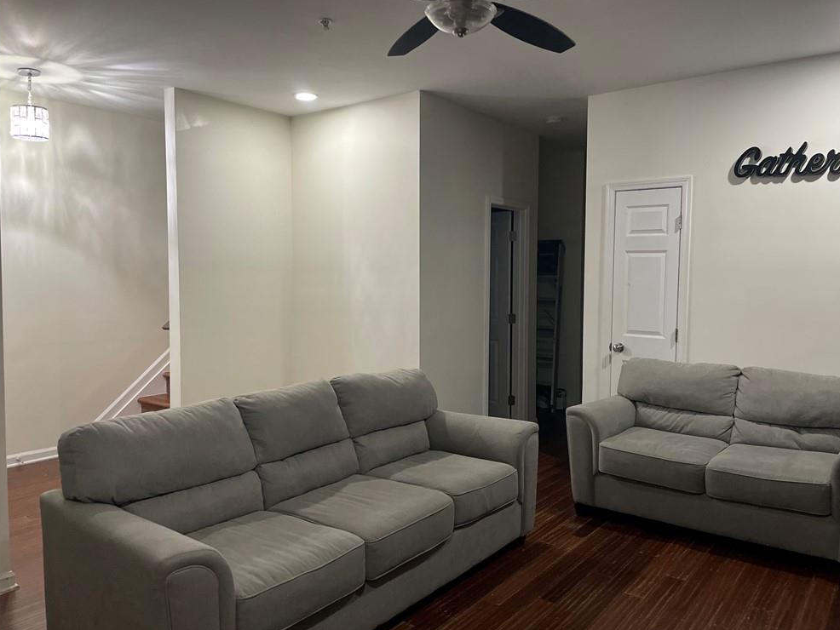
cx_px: 430
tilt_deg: -2.8
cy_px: 312
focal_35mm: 27
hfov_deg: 65.3
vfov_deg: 51.4
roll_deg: +0.3
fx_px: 655
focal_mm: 4.2
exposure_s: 1/60
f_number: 1.6
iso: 320
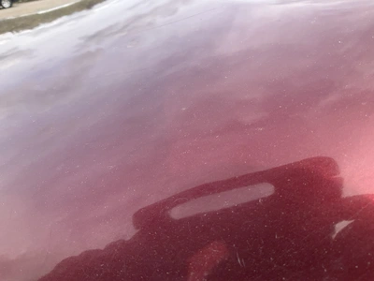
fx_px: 313
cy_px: 140
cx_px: 187
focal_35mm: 29
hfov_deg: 61.7
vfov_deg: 48.2
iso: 25
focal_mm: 3
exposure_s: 1/620
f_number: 1.8
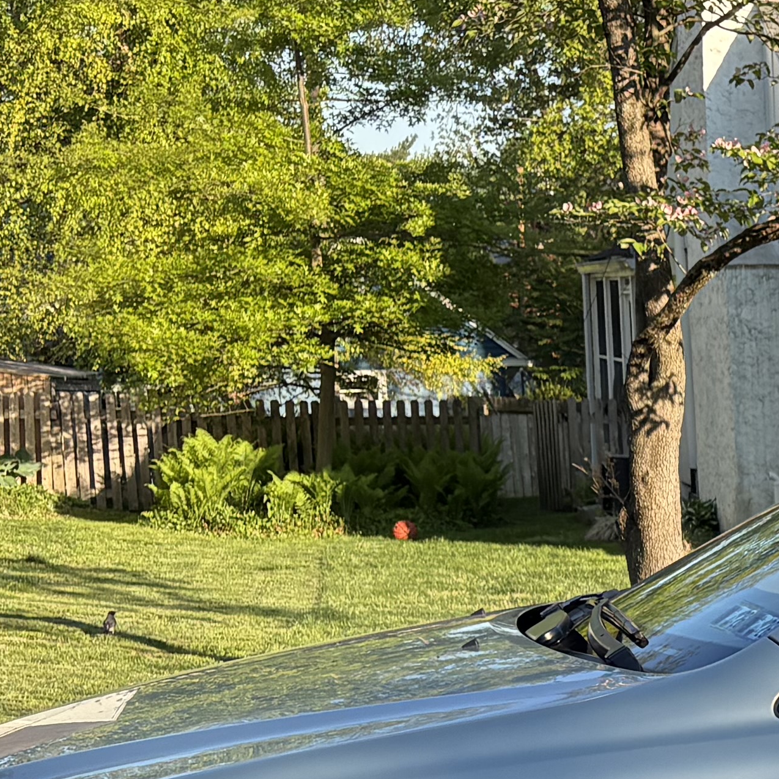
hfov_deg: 14.9
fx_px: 2622
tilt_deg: -11.4
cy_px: 824
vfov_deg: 16.5
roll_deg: -0.4
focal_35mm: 103
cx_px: 1363
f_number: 1.6
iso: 64
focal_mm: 5.96
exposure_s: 1/1311
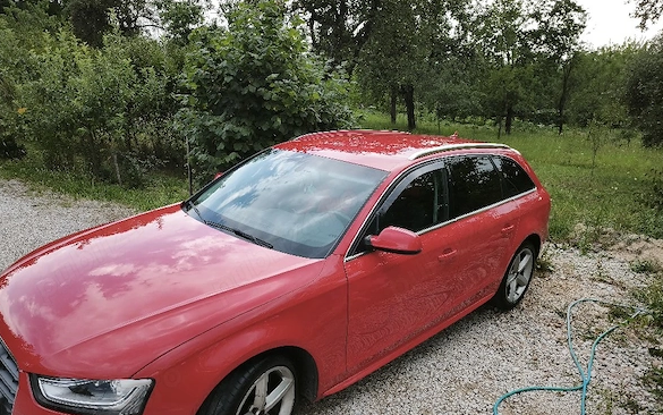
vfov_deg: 49.0
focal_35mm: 25
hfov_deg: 72.5
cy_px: 249
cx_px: 330
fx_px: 452
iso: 50
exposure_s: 1/417
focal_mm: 6.45
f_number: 1.62
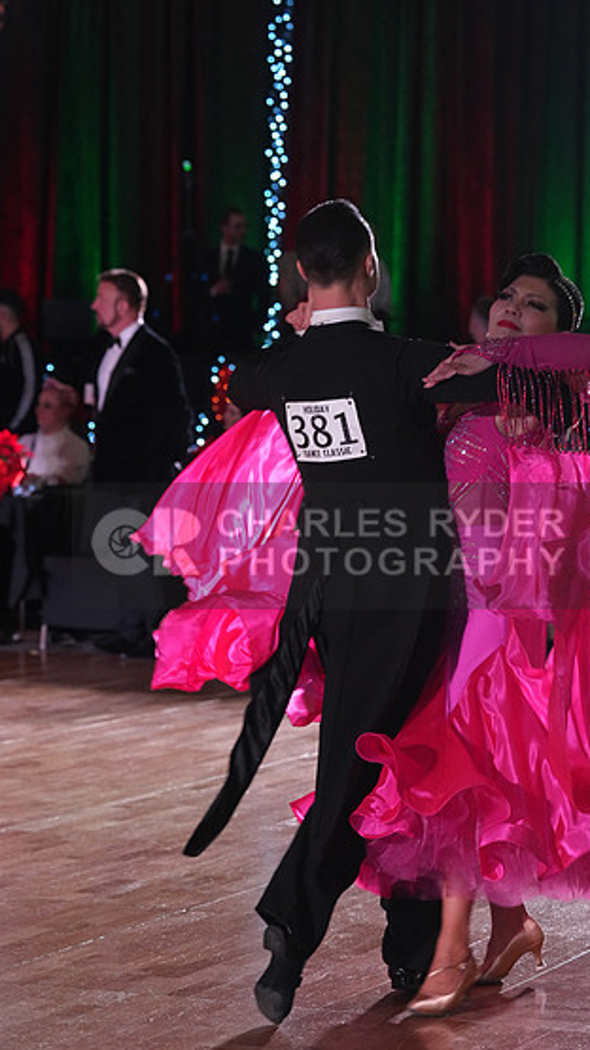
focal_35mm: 126
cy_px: 547
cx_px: 334
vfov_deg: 17.0
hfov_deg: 9.6
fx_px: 3506
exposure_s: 1/200
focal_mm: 115
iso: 4000
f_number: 5
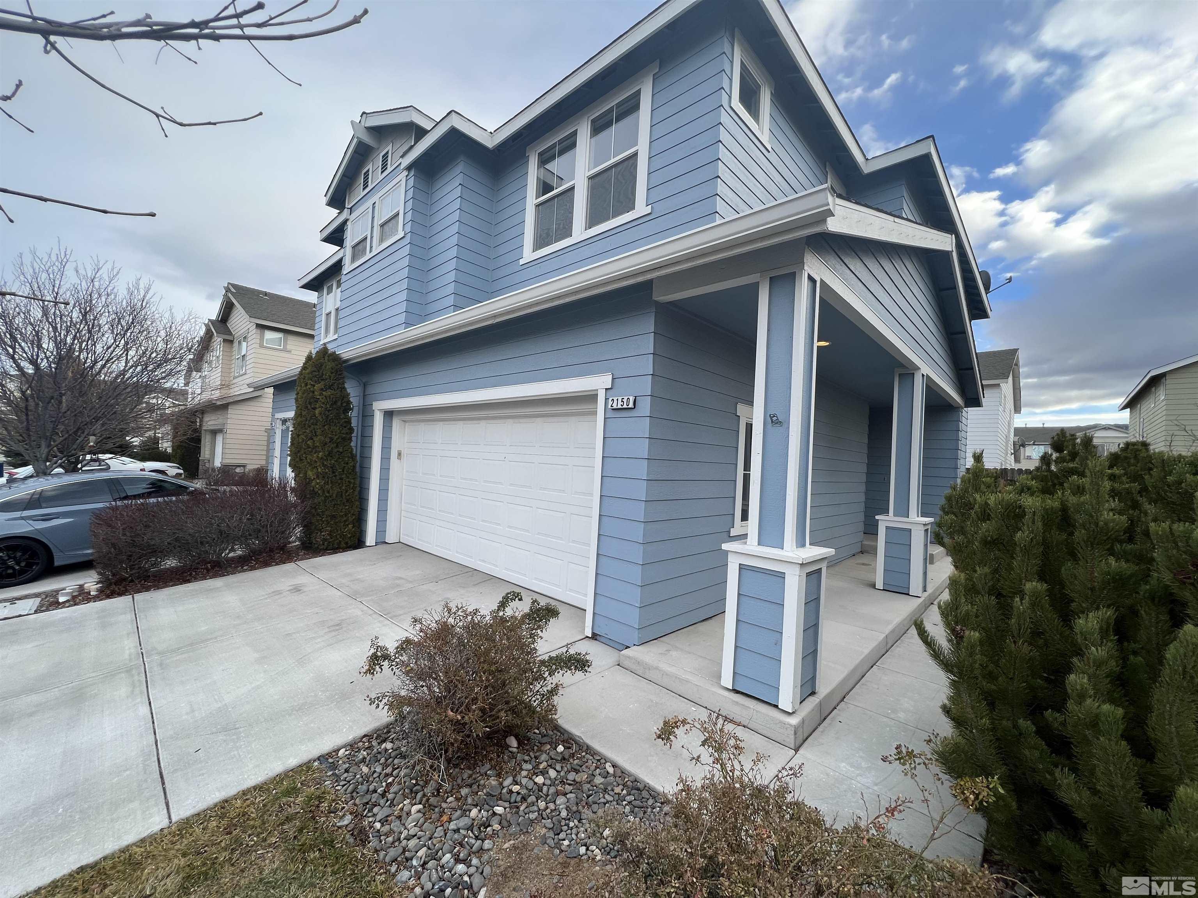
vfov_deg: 89.9
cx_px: 599
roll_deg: -3.8
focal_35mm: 13
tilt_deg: +0.7
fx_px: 450
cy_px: 449
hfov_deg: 106.2
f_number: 1.8
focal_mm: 1.57
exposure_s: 1/459
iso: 32
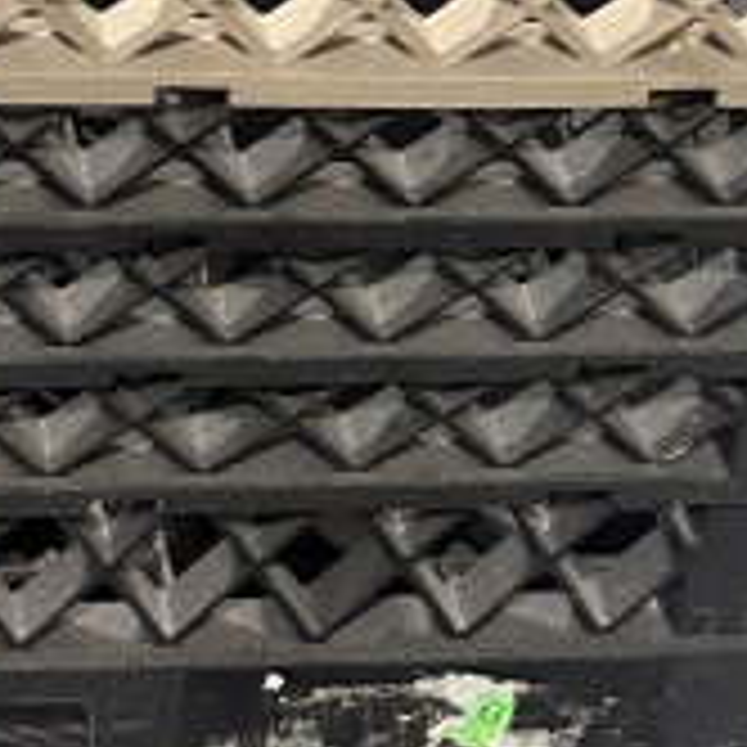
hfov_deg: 16.1
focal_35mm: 104
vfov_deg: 14.0
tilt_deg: -21.8
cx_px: -130
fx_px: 2539
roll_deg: -5.1
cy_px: -767
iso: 250
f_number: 1.78
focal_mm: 6.86
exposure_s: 1/63
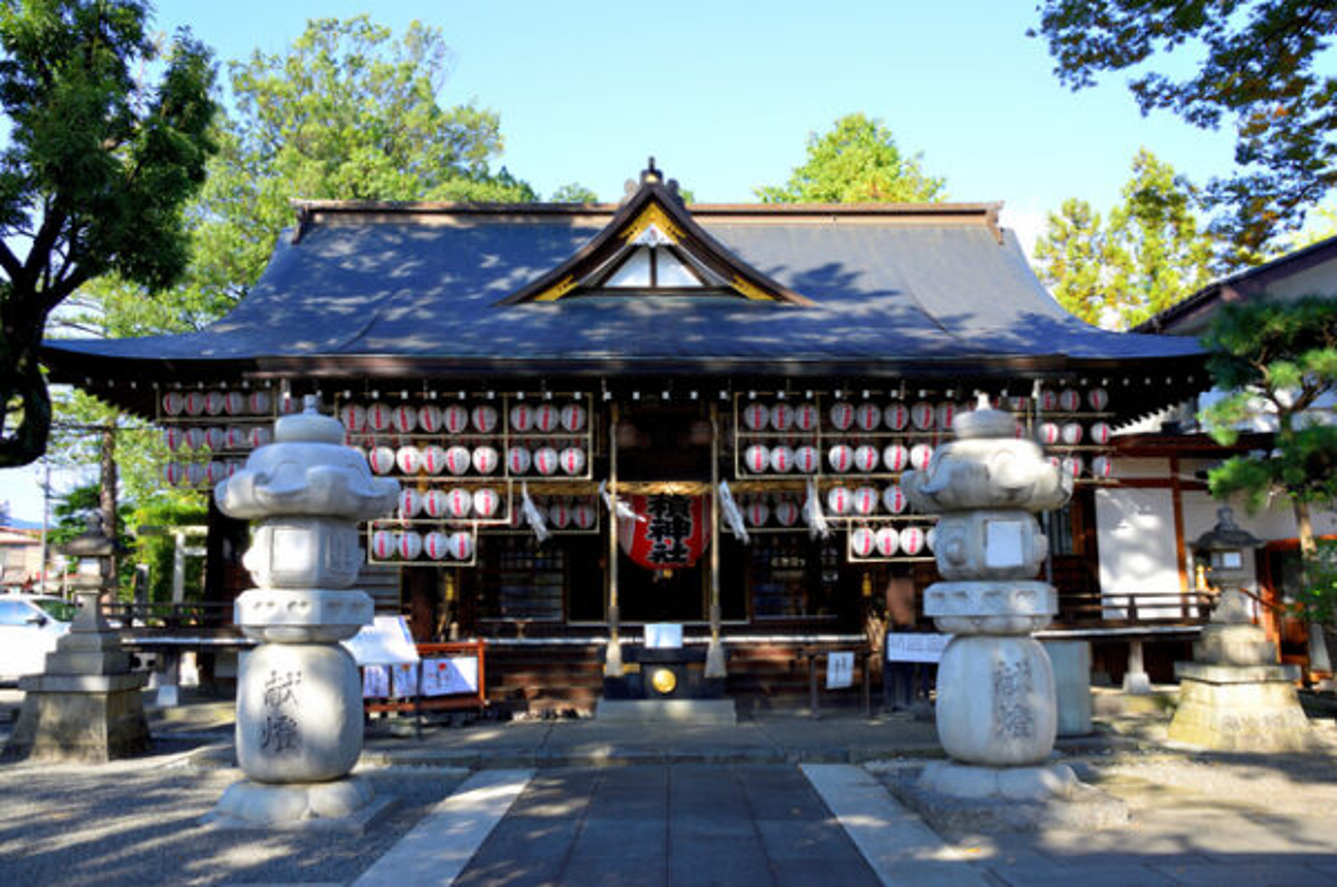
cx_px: 668
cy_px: 444
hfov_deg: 67.5
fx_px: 1001
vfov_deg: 47.8
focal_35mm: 27
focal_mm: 18
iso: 100
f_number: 9
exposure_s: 1/50
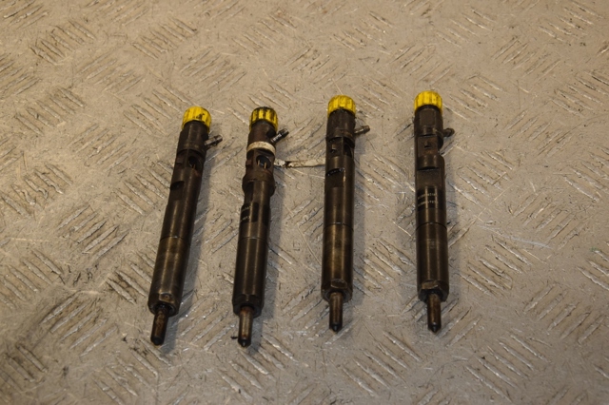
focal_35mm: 78
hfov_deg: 26.0
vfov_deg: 17.5
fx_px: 1319
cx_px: 304
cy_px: 202
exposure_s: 1/200
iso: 800
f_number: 7.1
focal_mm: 52
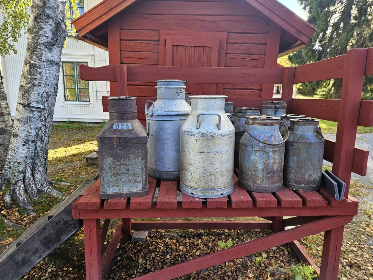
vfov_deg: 58.9
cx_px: 186
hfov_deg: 73.9
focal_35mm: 23
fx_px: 248
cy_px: 140
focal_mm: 5.4
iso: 40
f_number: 1.8
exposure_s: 1/180
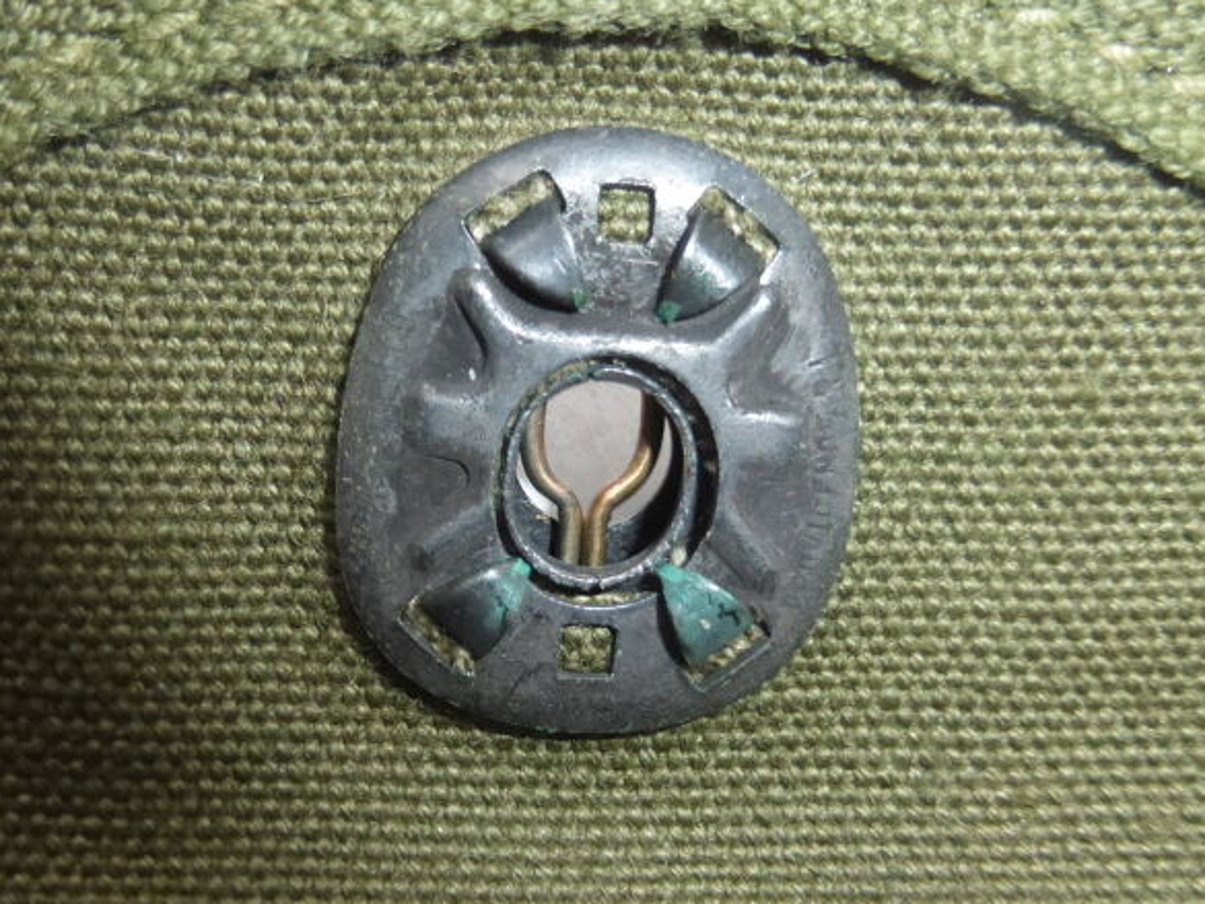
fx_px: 1428
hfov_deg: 45.6
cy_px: 490
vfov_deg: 35.1
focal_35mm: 41
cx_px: 498
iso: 320
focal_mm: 4.3
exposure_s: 1/60
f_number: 3.3
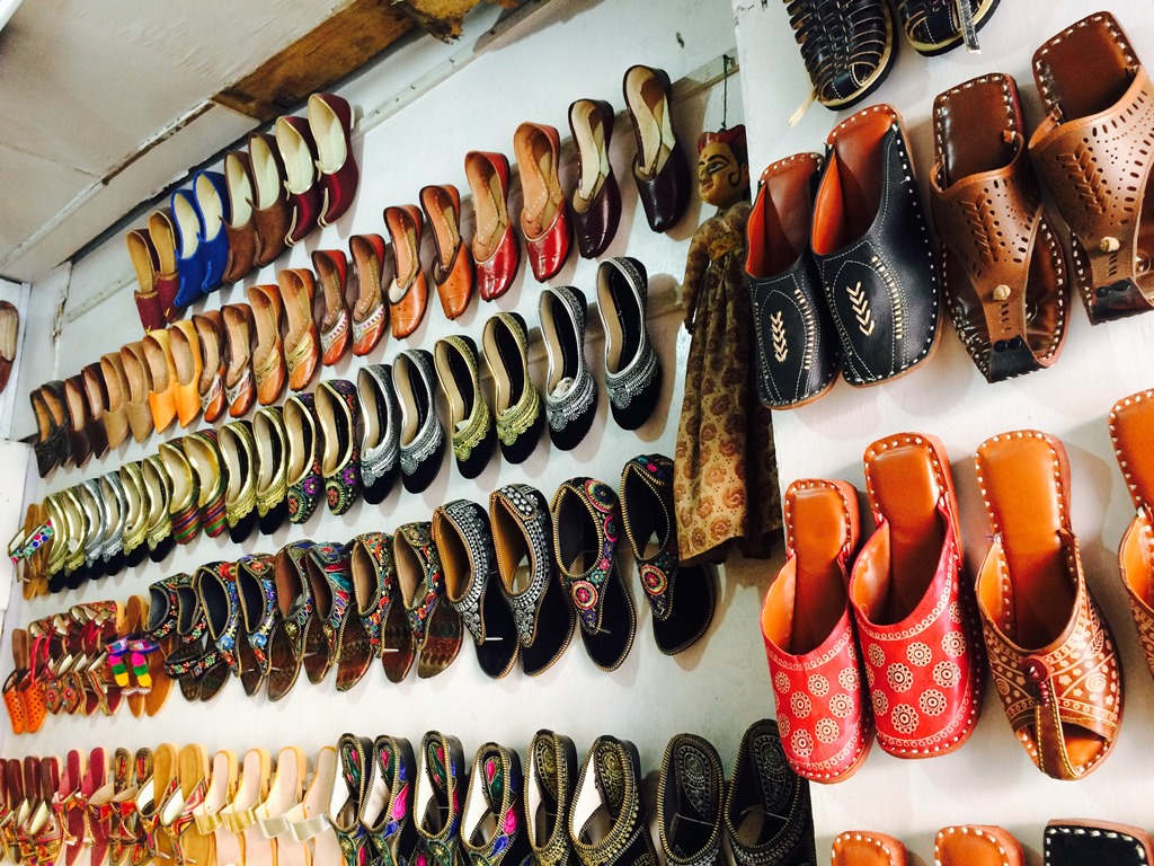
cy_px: 433
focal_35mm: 29
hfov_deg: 61.7
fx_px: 967
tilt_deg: +15.4
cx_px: 577
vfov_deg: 48.2
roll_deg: +1.2
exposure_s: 1/33
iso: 200
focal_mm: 4.15
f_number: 2.2
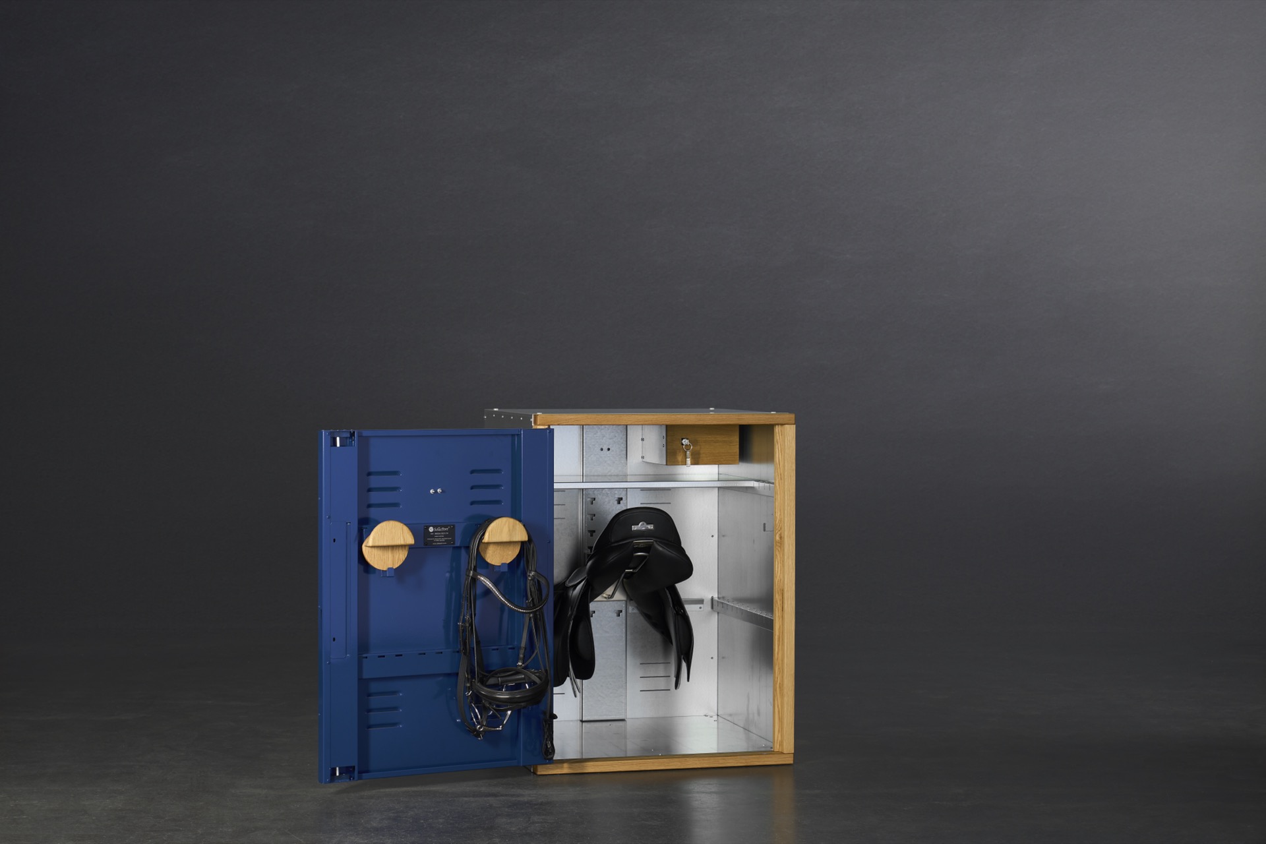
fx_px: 2321
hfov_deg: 30.5
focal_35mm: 66
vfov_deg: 20.6
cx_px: 633
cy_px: 422
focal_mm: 66
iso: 200
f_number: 7.1
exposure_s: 1/160
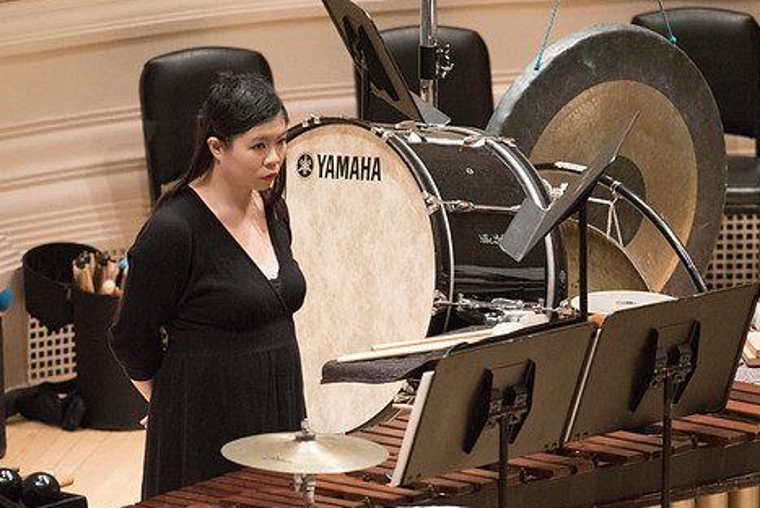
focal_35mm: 745
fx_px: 15737
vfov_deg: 1.8
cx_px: 394
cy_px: 282
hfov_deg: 2.8
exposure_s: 1/160
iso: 12800
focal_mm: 600
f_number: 6.3
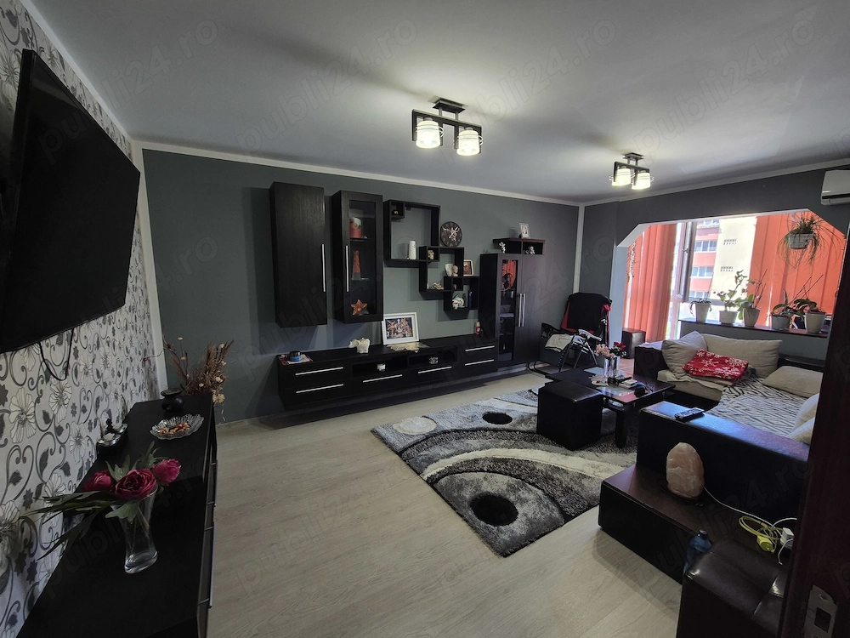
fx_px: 319
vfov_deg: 89.9
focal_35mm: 13
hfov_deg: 106.2
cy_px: 319
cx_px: 425
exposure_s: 1/50
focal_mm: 2.2
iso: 100
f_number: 2.2
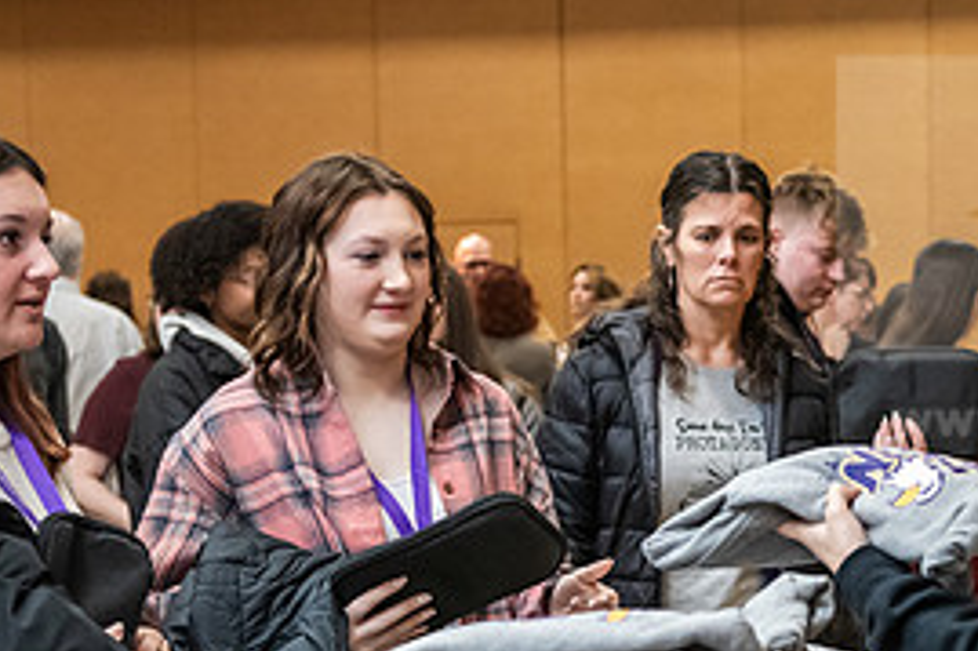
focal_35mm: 95
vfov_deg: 14.3
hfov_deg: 21.3
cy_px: 496
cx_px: 727
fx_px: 2579
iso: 3200
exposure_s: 1/200
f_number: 3.2
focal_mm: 44
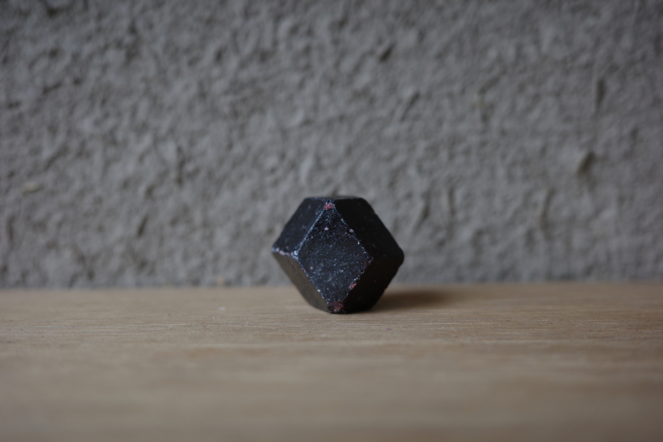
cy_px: 221
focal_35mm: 40
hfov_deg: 48.5
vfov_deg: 33.4
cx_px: 332
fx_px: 737
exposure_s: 1/125
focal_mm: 26
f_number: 2.8
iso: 200
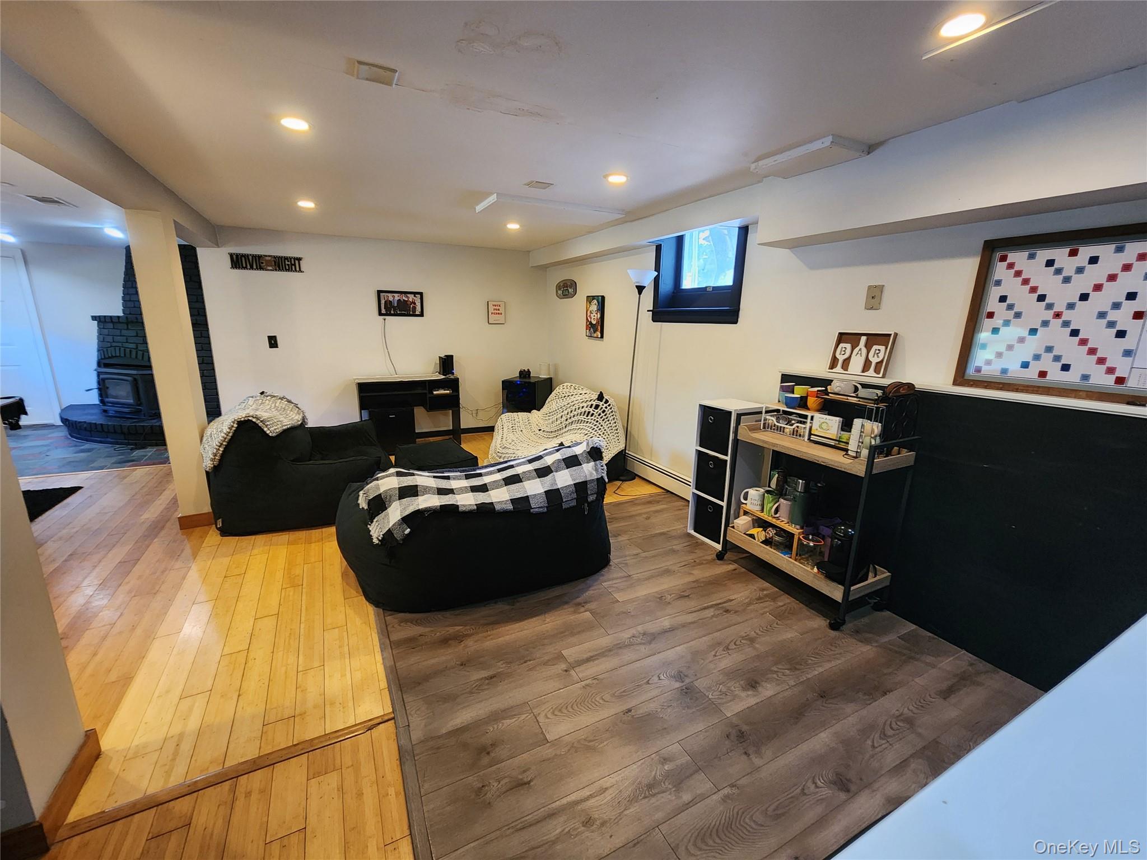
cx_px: 574
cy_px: 430
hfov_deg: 106.2
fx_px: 431
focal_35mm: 13
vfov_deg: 89.9
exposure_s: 1/30
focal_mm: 2.2
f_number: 2.2
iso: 320
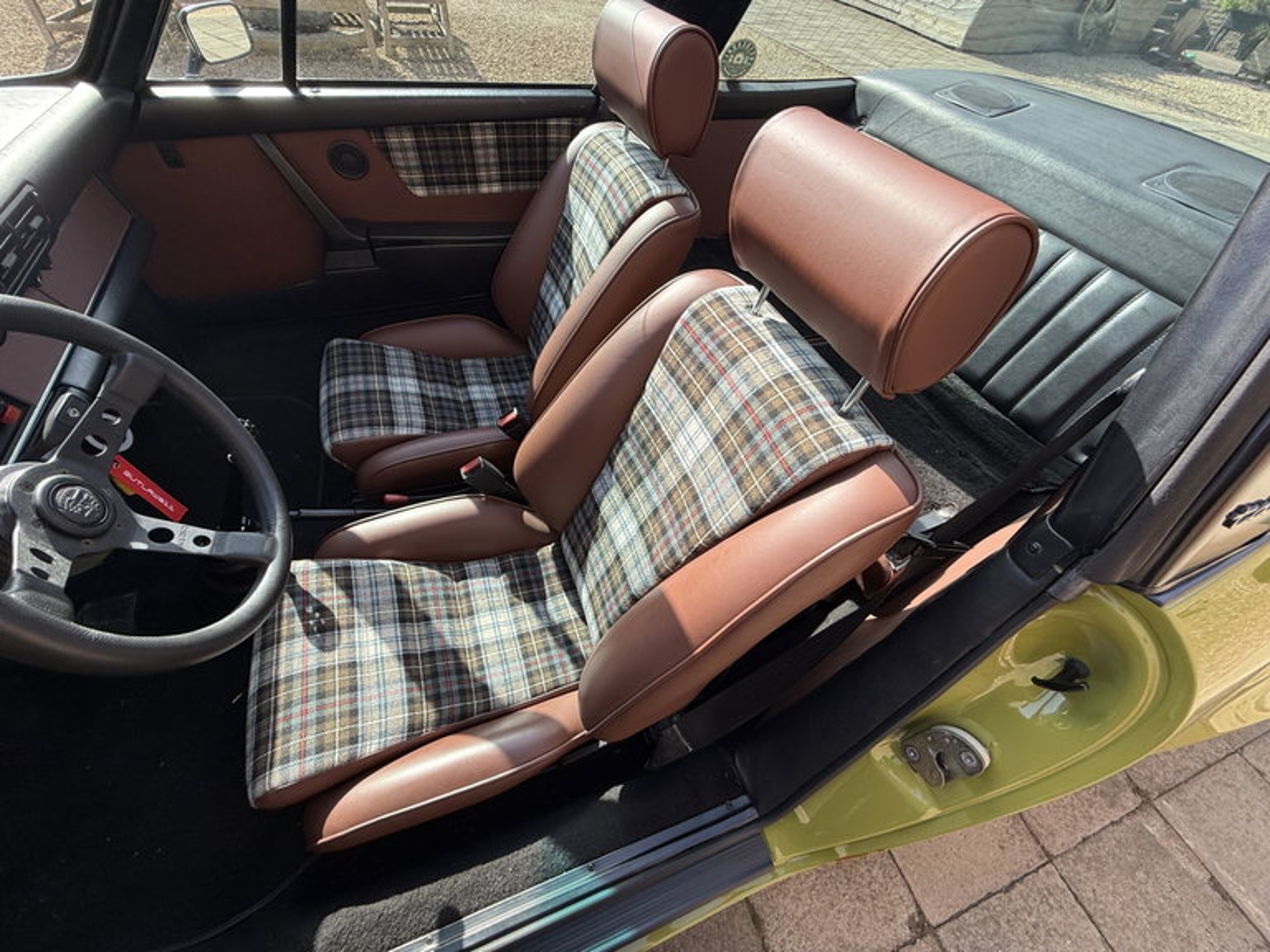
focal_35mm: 14
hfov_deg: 102.1
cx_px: 635
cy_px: 476
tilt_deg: -49.1
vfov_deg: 85.7
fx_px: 514
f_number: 2.2
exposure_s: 1/388
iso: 50
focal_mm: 2.22
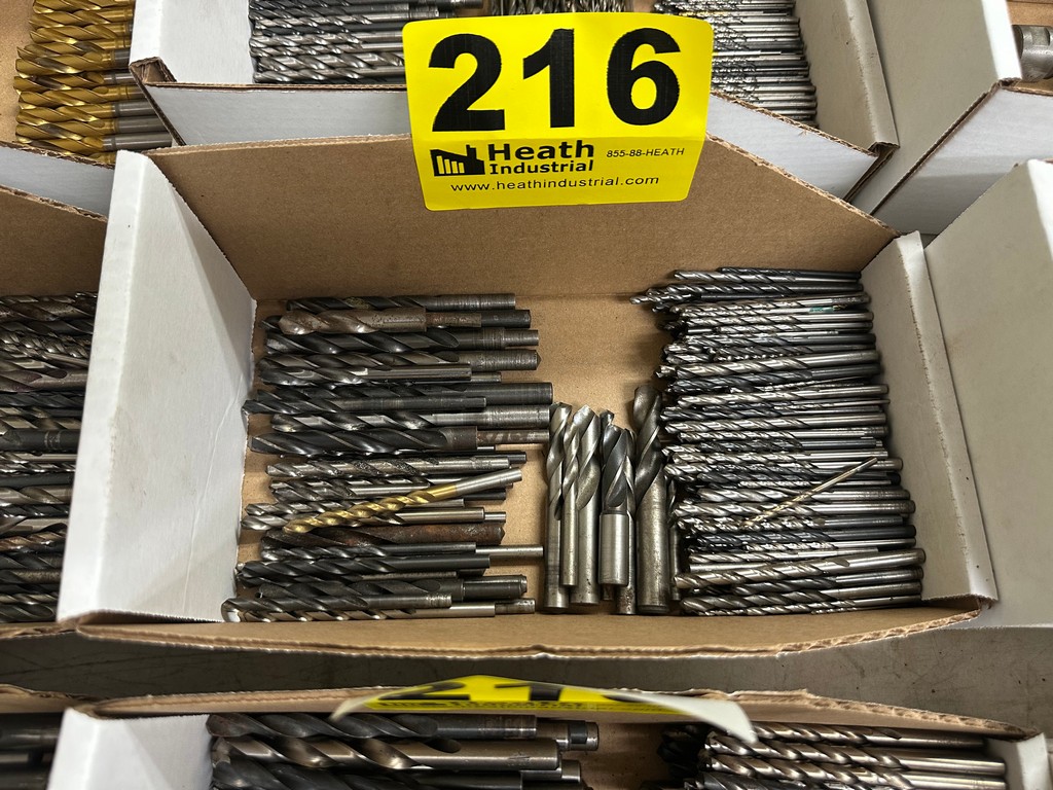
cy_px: 395
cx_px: 526
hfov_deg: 71.6
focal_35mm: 24
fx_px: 730
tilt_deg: -72.3
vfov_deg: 56.8
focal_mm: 6.86
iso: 250
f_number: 1.78
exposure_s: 1/53
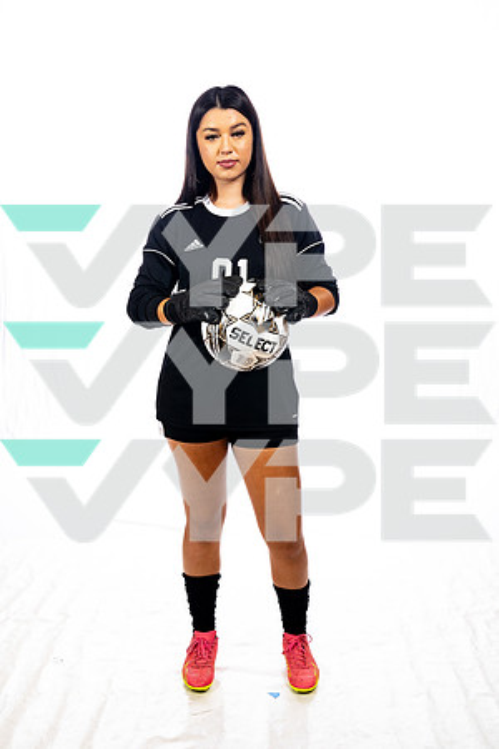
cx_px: 250
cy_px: 374
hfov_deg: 29.2
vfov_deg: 42.7
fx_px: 956
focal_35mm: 46
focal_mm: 46
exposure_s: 1/250
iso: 800
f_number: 8
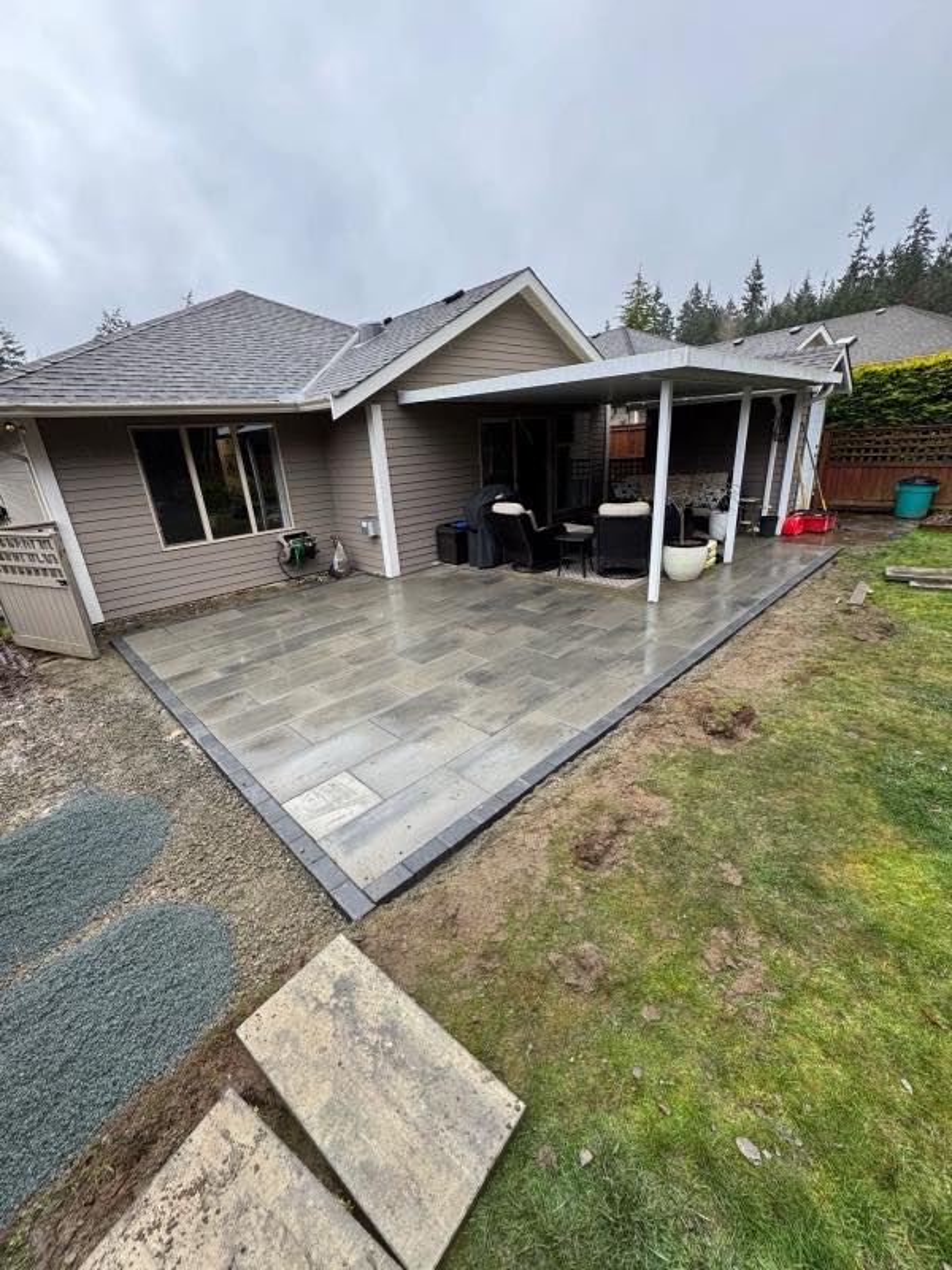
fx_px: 513
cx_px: 476
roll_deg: +3.0
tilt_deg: -18.4
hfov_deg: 85.7
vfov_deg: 102.1
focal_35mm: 14
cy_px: 635
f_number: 2.2
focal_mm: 2.22
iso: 40
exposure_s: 1/158
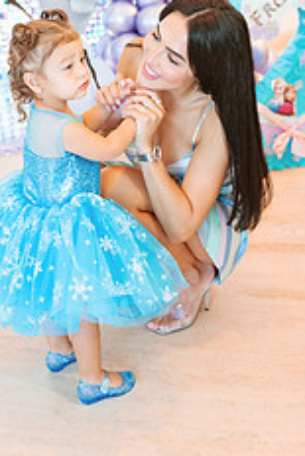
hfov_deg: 21.8
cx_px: 94
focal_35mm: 62
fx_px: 787
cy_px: 85
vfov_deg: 31.4
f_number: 2.8
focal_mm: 32
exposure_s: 1/200
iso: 800
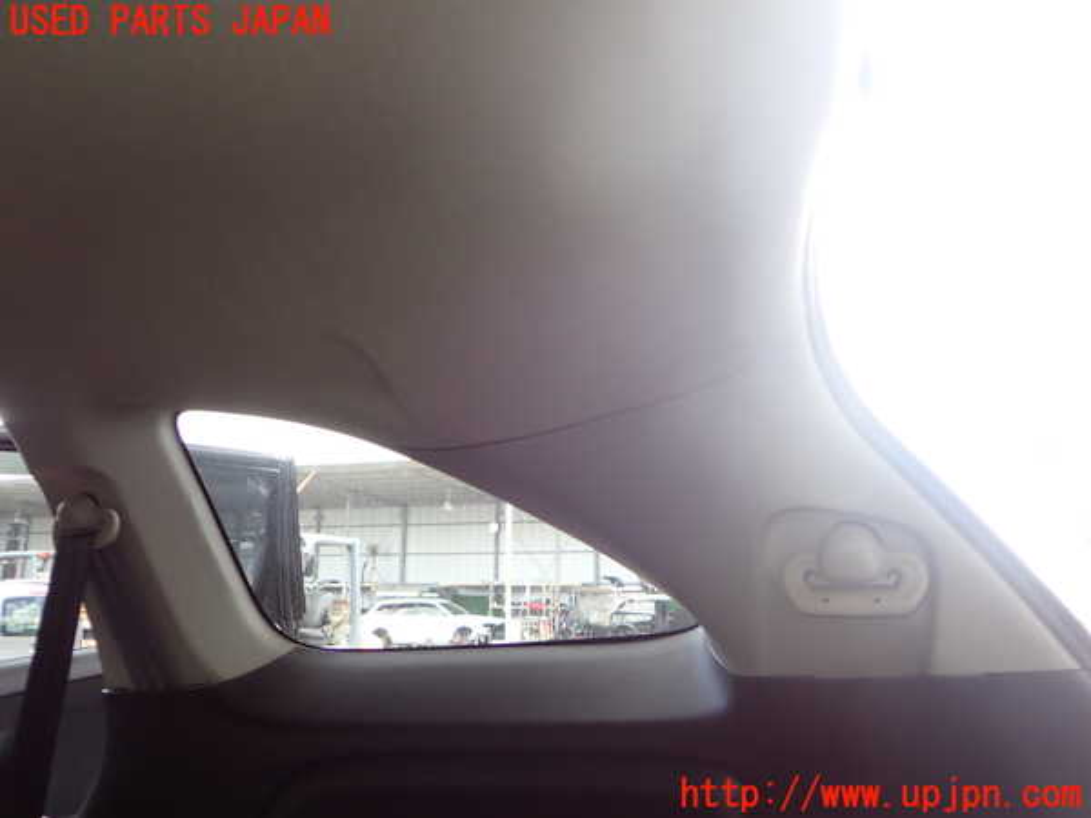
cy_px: 409
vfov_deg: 46.8
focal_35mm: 30
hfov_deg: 60.0
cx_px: 546
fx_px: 946
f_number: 2.3
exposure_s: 1/60
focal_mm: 5.4
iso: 200
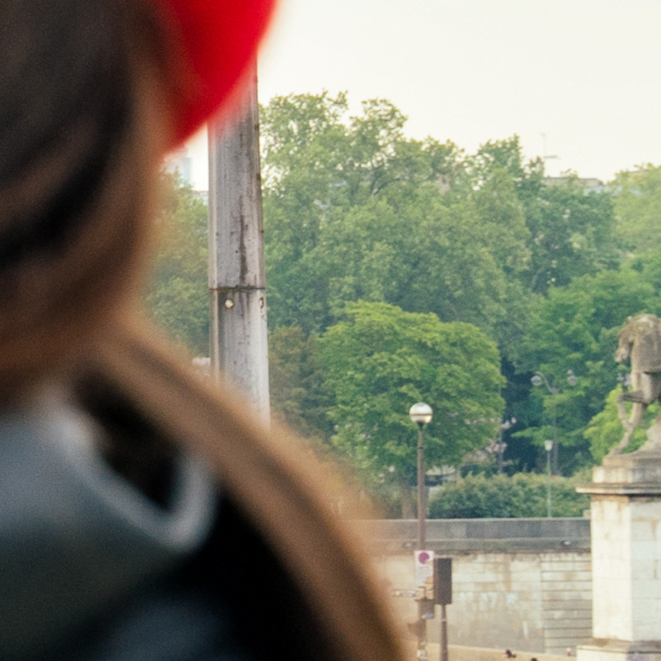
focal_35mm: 315
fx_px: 6814
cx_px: -1284
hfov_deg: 5.3
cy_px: 123
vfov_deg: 5.5
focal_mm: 40.7
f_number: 5
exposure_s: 1/160
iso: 250
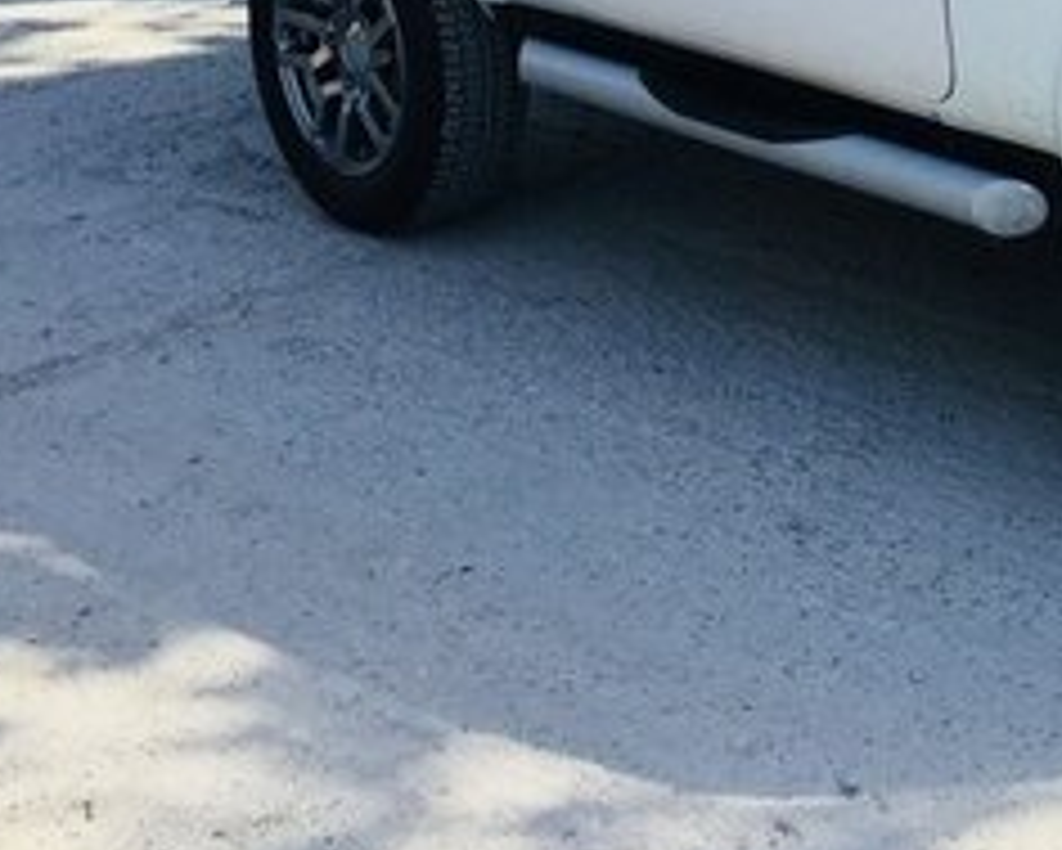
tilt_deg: -6.4
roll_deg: +2.3
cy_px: -209
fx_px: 2484
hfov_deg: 23.2
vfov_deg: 18.3
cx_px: 1053
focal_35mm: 79
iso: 32
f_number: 2.2
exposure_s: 1/1199
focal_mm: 4.15
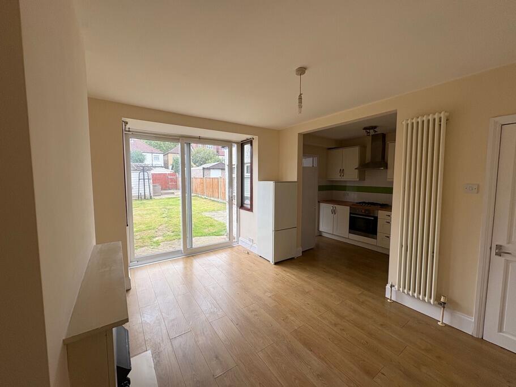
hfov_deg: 102.1
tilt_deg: -4.9
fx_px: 209
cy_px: 194
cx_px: 258
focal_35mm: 14
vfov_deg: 85.7
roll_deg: +0.1
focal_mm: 2.22
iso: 50
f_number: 2.2
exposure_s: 1/99
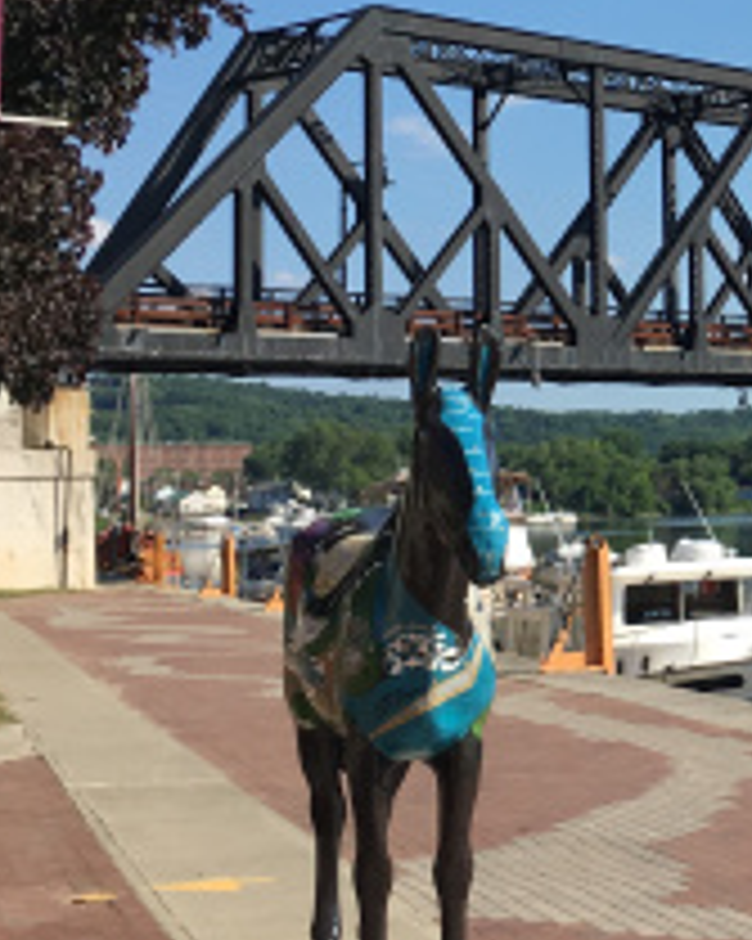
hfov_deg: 16.7
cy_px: 214
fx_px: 2394
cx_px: 1009
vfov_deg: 22.0
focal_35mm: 86
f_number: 2.2
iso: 25
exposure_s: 1/1425
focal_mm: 4.15
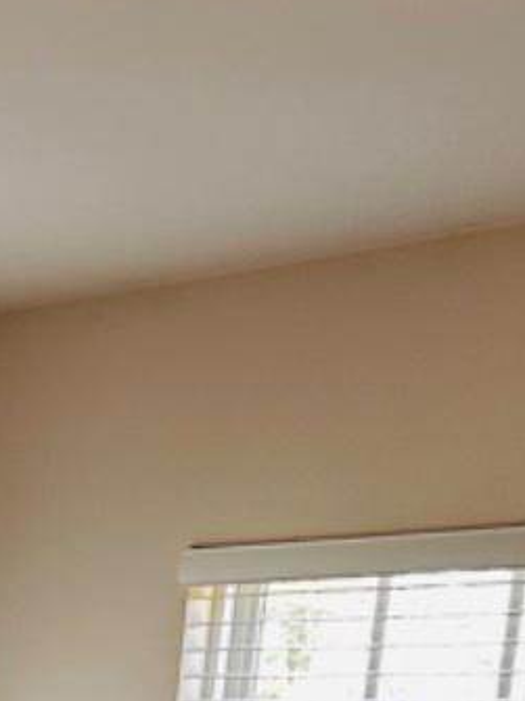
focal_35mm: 110
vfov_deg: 15.1
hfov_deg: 11.9
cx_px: -544
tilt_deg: -13.4
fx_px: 2226
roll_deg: -2.4
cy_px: 1320
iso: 160
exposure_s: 1/120
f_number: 1.78
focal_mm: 6.86
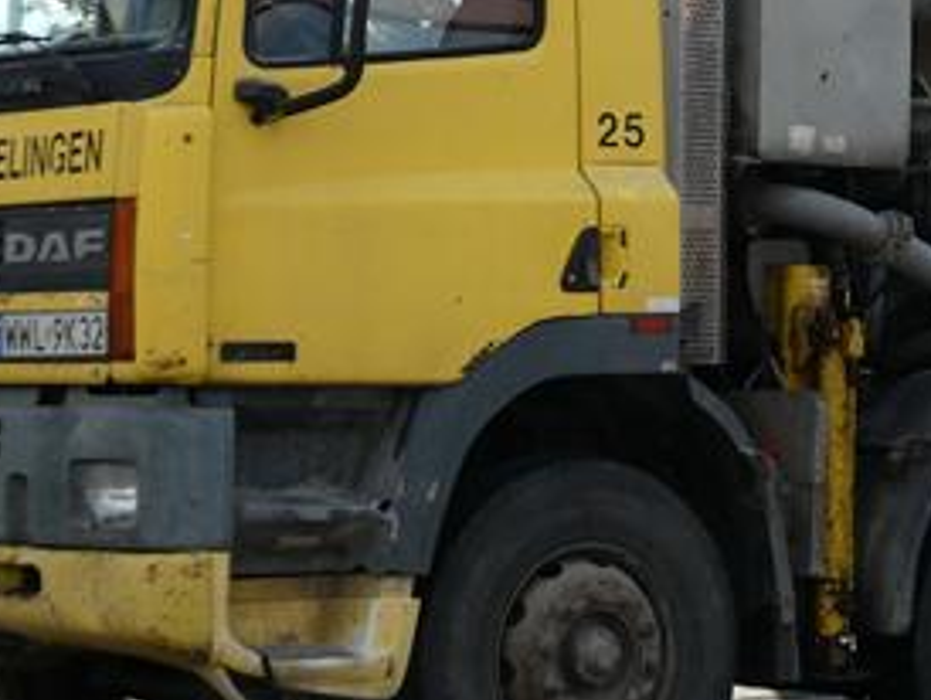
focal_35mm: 137
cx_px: 951
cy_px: 197
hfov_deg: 14.1
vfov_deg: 10.8
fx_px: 3688
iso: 80
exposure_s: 1/500
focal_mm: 8.4
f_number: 4
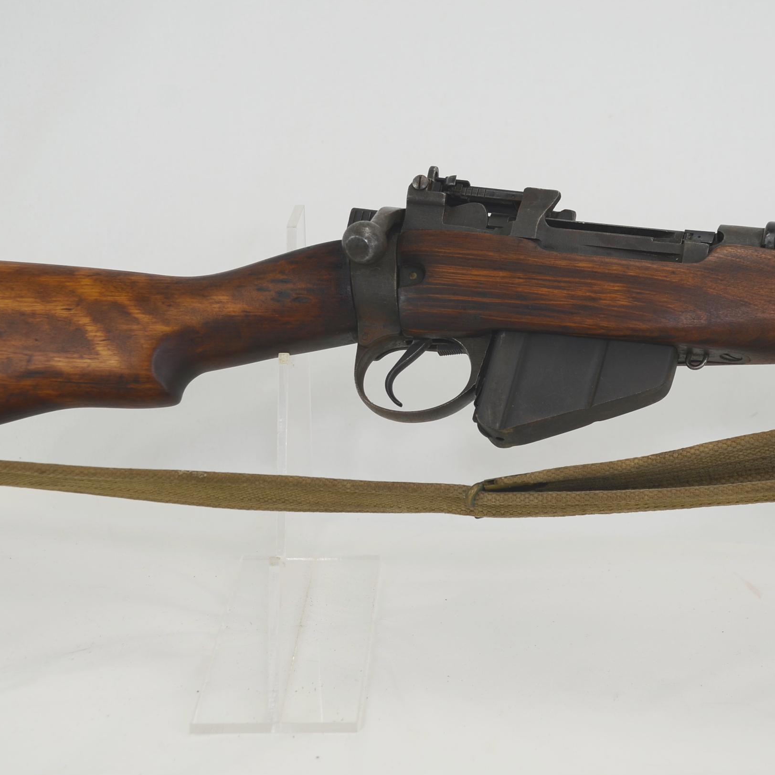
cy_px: 388
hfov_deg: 20.4
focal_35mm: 85
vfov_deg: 20.4
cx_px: 432
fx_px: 2153
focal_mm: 44
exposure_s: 1/50
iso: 100
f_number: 4.5
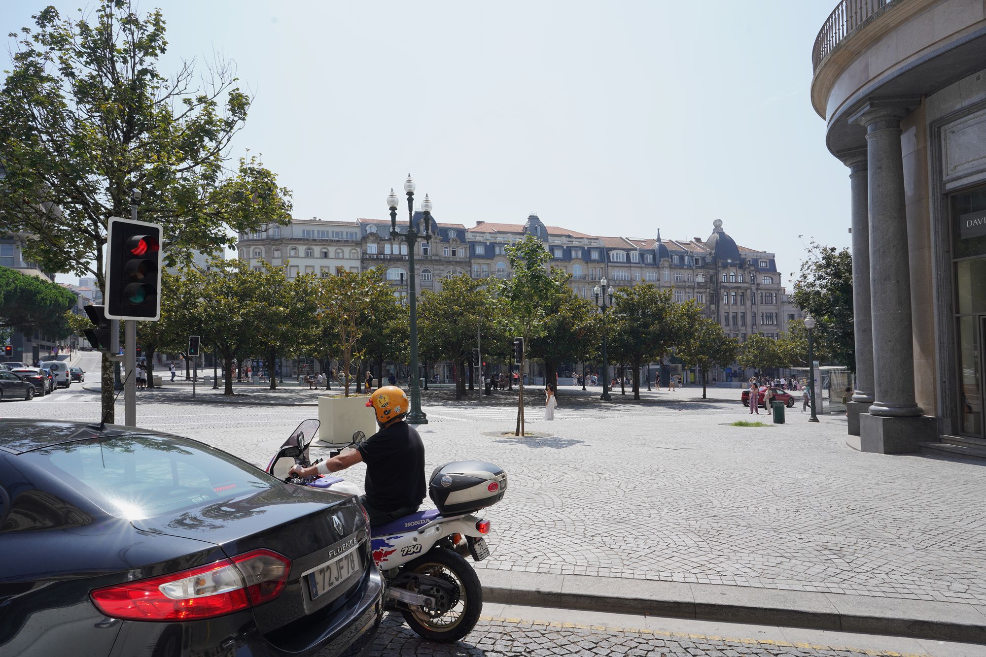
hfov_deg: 73.7
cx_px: 493
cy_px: 328
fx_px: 657
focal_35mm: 24
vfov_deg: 53.1
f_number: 13
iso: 100
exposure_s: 1/100
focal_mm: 24
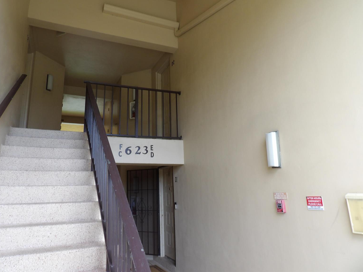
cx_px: 175
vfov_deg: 54.9
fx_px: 262
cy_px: 131
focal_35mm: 25
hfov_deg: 69.4
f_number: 3.2
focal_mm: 4.3
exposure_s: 1/33
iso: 113
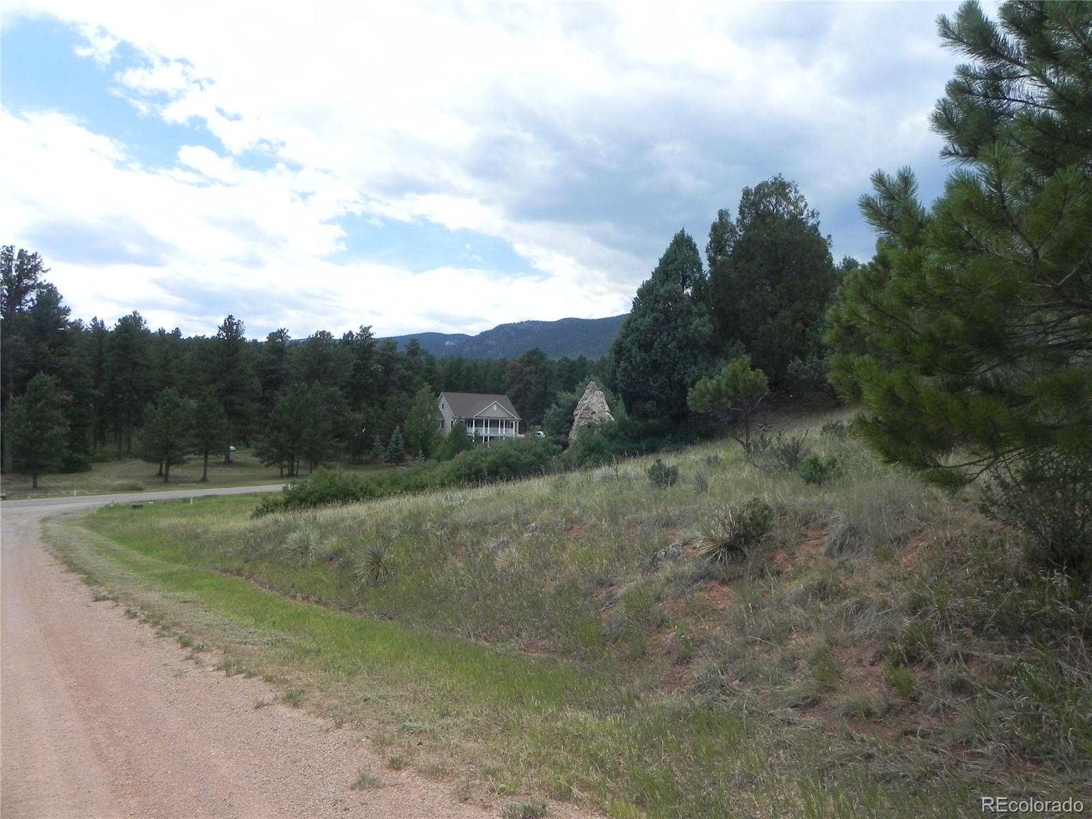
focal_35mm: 26
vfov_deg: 53.1
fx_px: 820
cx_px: 546
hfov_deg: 67.3
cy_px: 410
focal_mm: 4.6
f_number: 7.1
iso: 160
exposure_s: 1/347
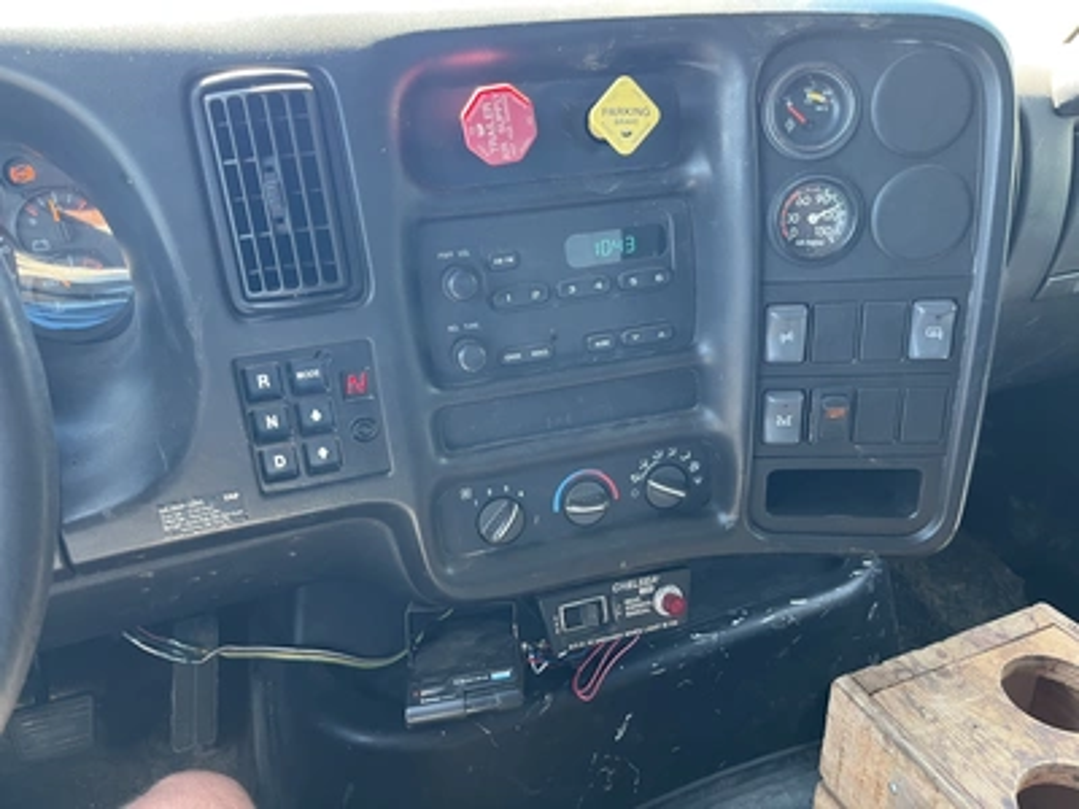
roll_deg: +3.0
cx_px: 540
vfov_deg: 53.1
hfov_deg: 67.3
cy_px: 404
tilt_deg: -27.8
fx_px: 810
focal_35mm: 26
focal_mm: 5.1
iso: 125
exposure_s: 1/95
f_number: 1.6
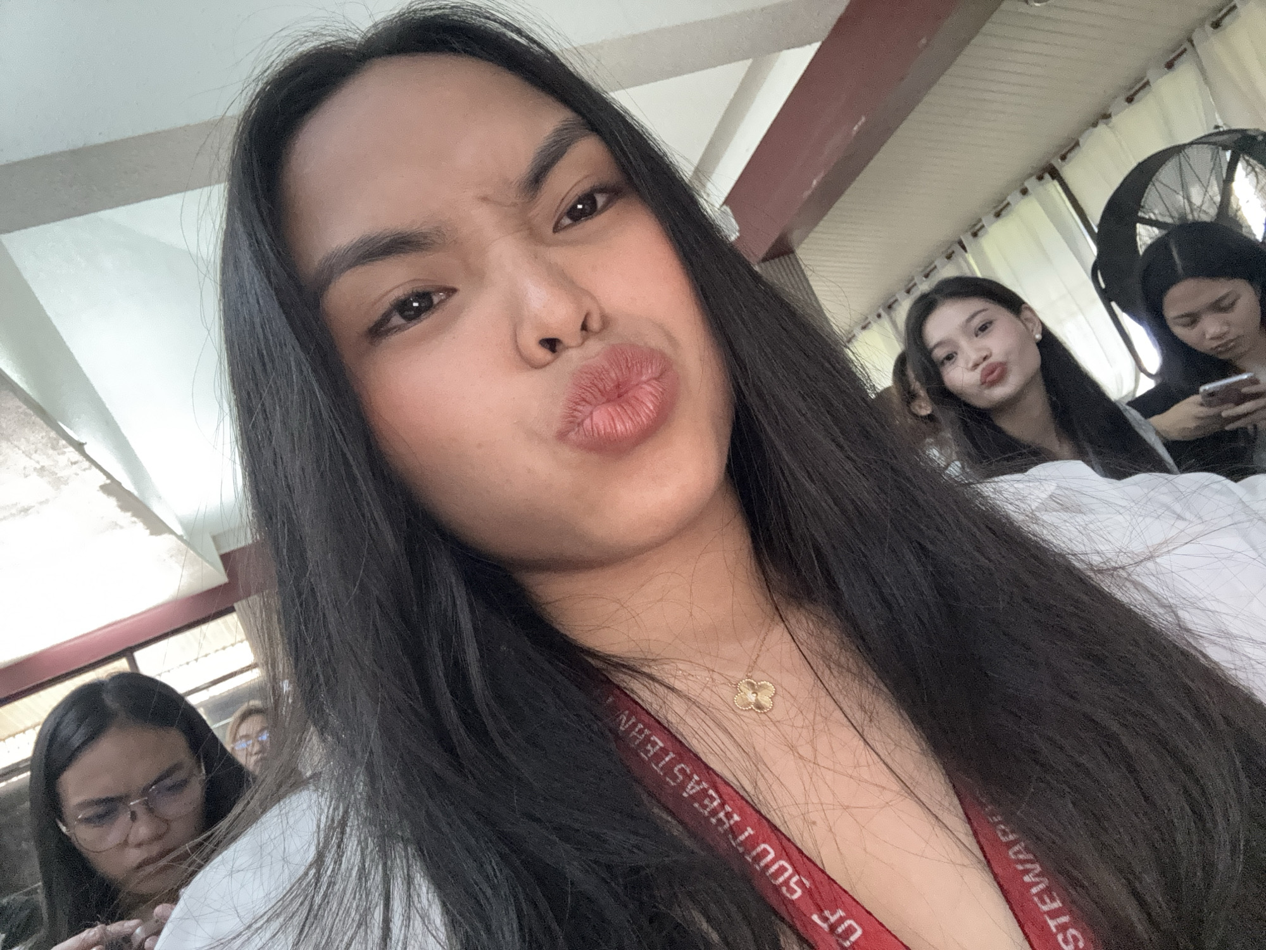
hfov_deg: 73.9
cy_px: 475
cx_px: 633
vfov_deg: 58.9
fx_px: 841
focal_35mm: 23
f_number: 1.9
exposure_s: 1/60
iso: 250
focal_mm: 2.69
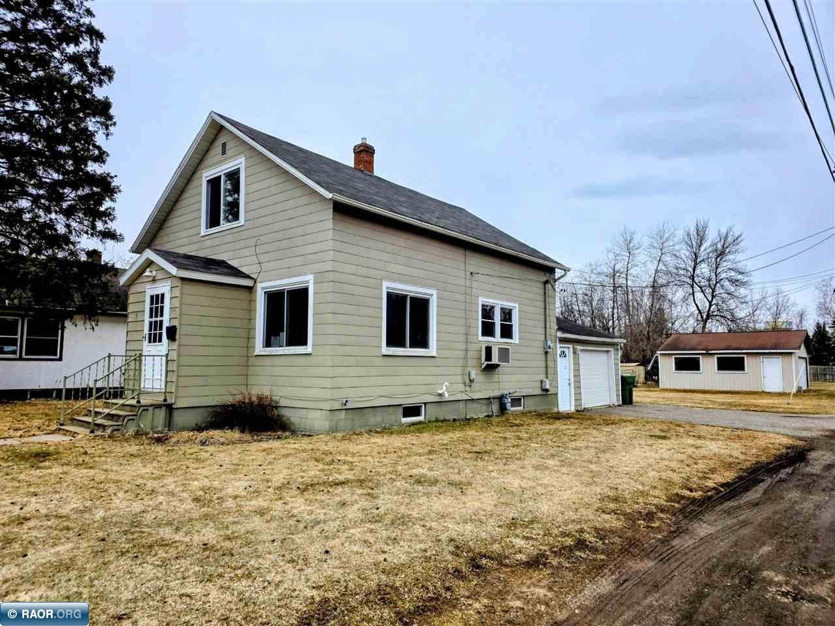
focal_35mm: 23
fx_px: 555
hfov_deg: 73.9
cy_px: 313
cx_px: 418
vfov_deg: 58.9
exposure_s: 1/1584
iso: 80
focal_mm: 6.3
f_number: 1.7
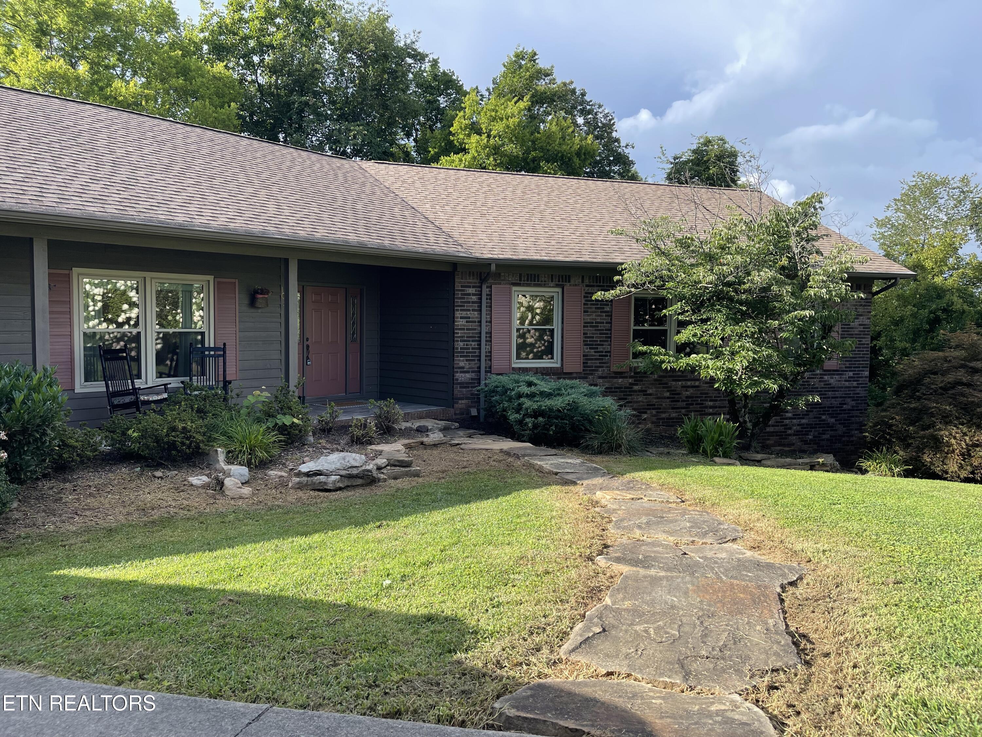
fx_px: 709
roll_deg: -0.2
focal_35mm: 25
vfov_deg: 54.9
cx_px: 491
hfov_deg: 69.4
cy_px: 368
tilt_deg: -4.0
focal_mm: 5.1
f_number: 1.6
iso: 32
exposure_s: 1/1175
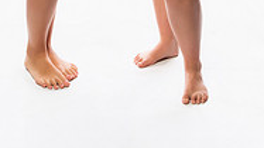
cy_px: -162
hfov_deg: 22.1
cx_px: 76
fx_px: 672
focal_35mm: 96
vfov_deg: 11.2
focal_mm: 38
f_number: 5.6
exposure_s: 1/250
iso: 640
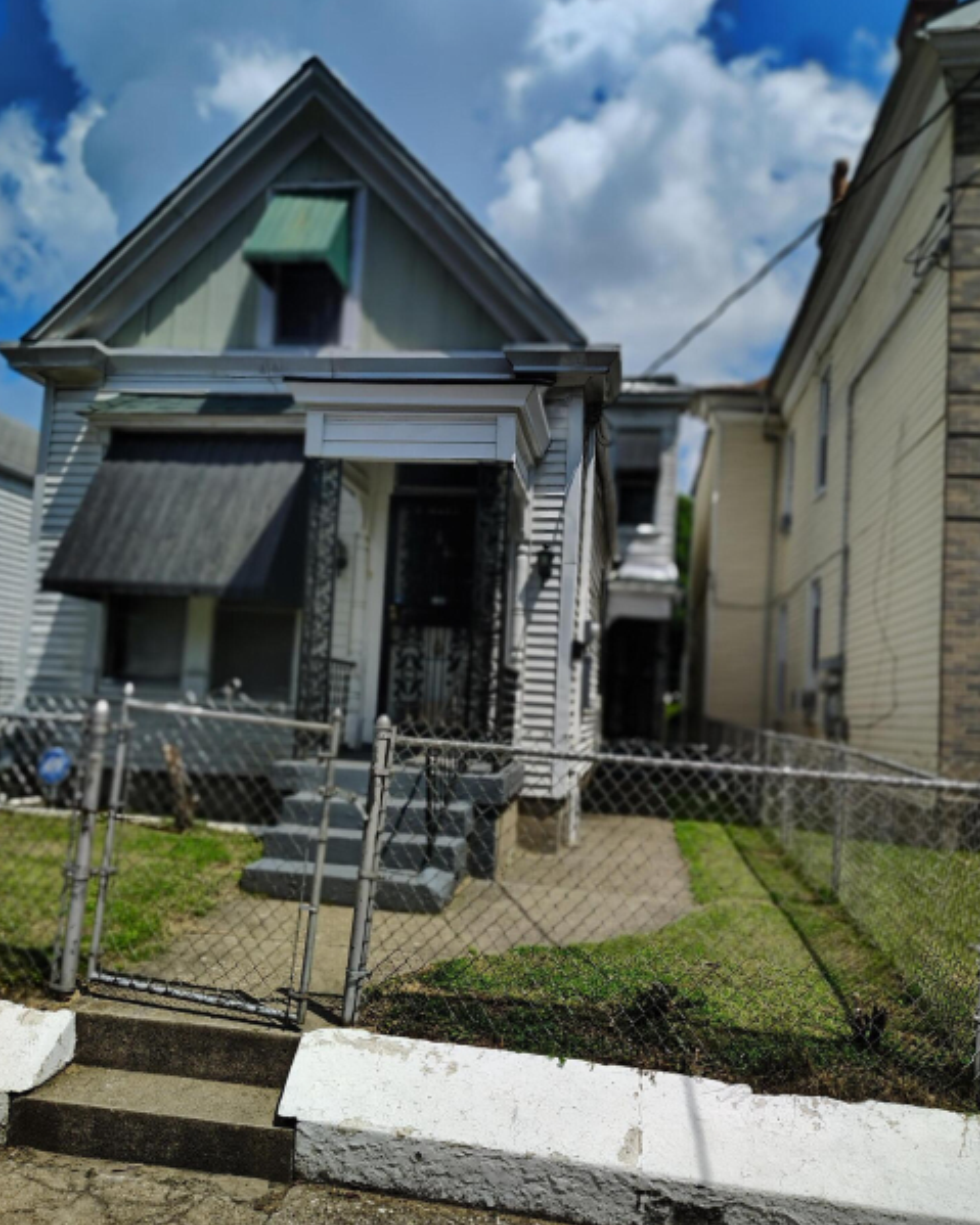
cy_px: 636
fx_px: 943
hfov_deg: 54.9
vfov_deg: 66.0
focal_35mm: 26
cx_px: 493
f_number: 1.8
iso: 120
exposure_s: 1/1594
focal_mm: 5.56
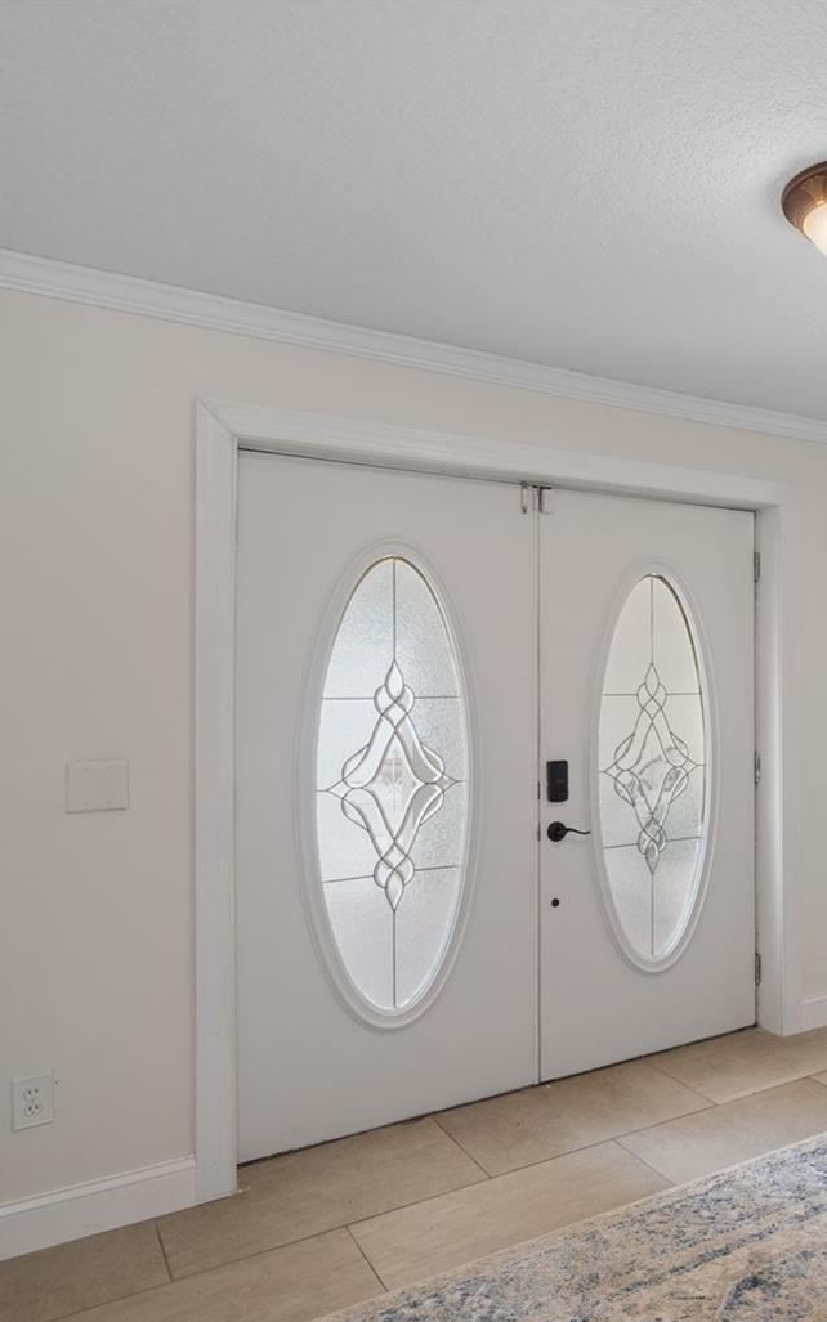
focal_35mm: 27
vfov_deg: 68.4
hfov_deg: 41.6
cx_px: 775
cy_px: 682
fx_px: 974
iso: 320
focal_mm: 17
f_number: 8
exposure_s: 2.5
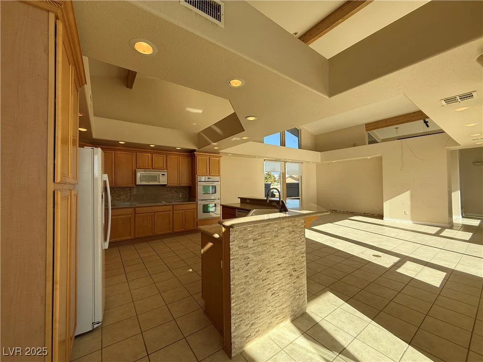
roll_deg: +0.6
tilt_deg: +1.9
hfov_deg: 102.1
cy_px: 181
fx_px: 195
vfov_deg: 85.7
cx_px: 242
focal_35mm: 14
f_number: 2.2
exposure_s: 1/625
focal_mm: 2.22
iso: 50
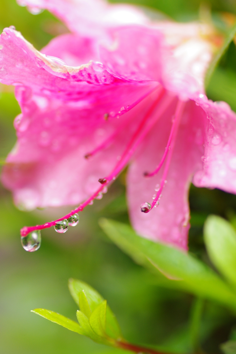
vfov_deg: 15.2
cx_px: 118
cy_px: 177
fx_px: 1327
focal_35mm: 135
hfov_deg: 10.2
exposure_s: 1/160
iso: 400
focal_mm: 90
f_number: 2.8
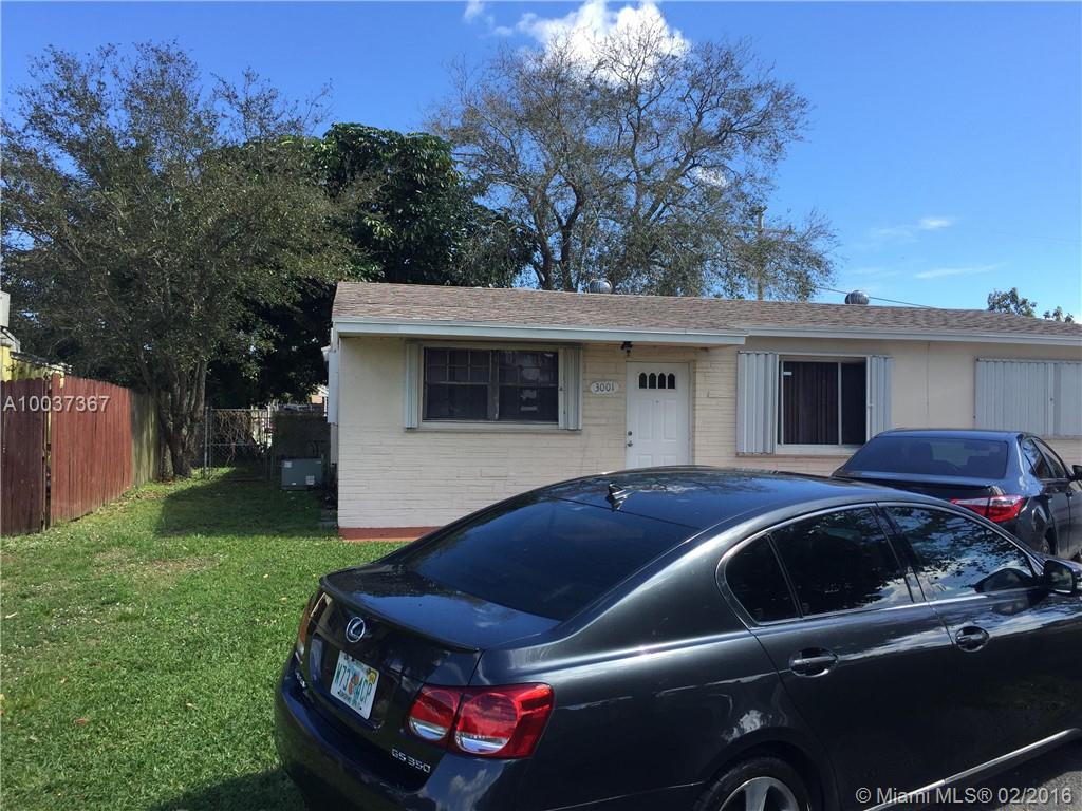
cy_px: 406
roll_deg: -1.5
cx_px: 541
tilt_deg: +1.6
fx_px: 906
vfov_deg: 48.2
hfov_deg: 61.7
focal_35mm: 29
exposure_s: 1/989
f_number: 2.2
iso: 32
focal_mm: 4.15
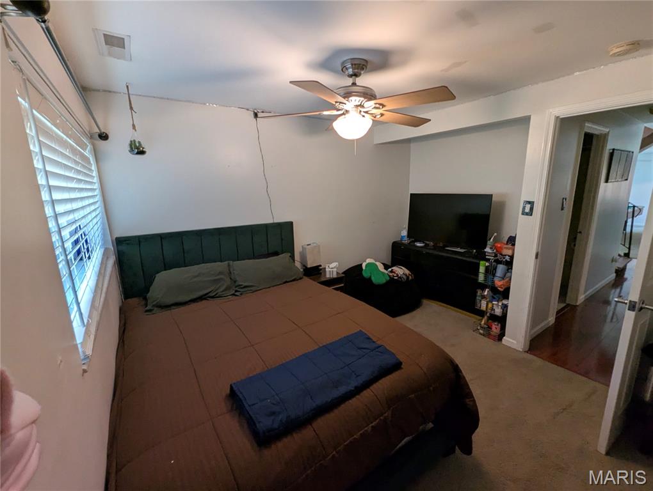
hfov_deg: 106.1
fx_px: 246
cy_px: 246
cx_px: 326
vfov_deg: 90.1
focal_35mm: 13
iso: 114
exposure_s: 1/40
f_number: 2.2
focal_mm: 1.95
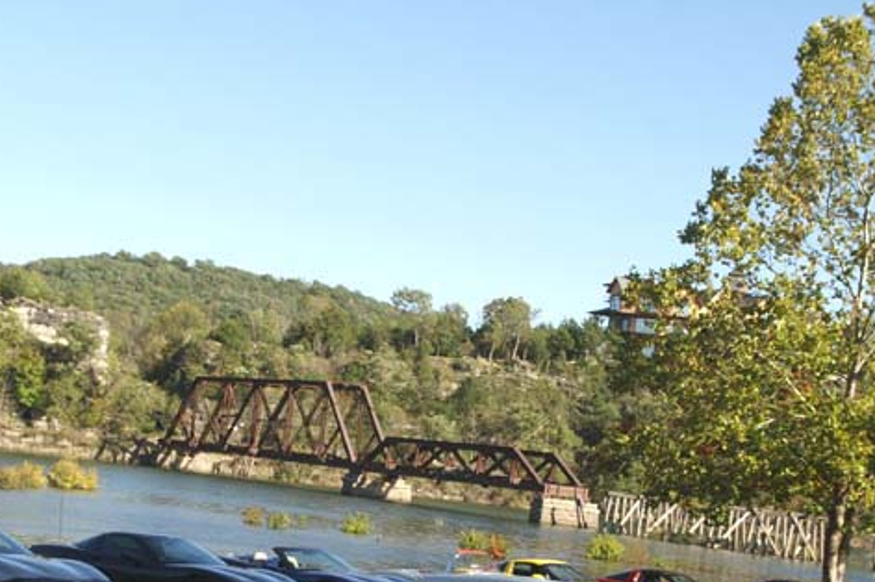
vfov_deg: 21.9
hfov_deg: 32.9
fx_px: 1482
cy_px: 478
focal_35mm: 61
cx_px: 447
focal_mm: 24
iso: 100
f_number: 6.7
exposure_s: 1/125
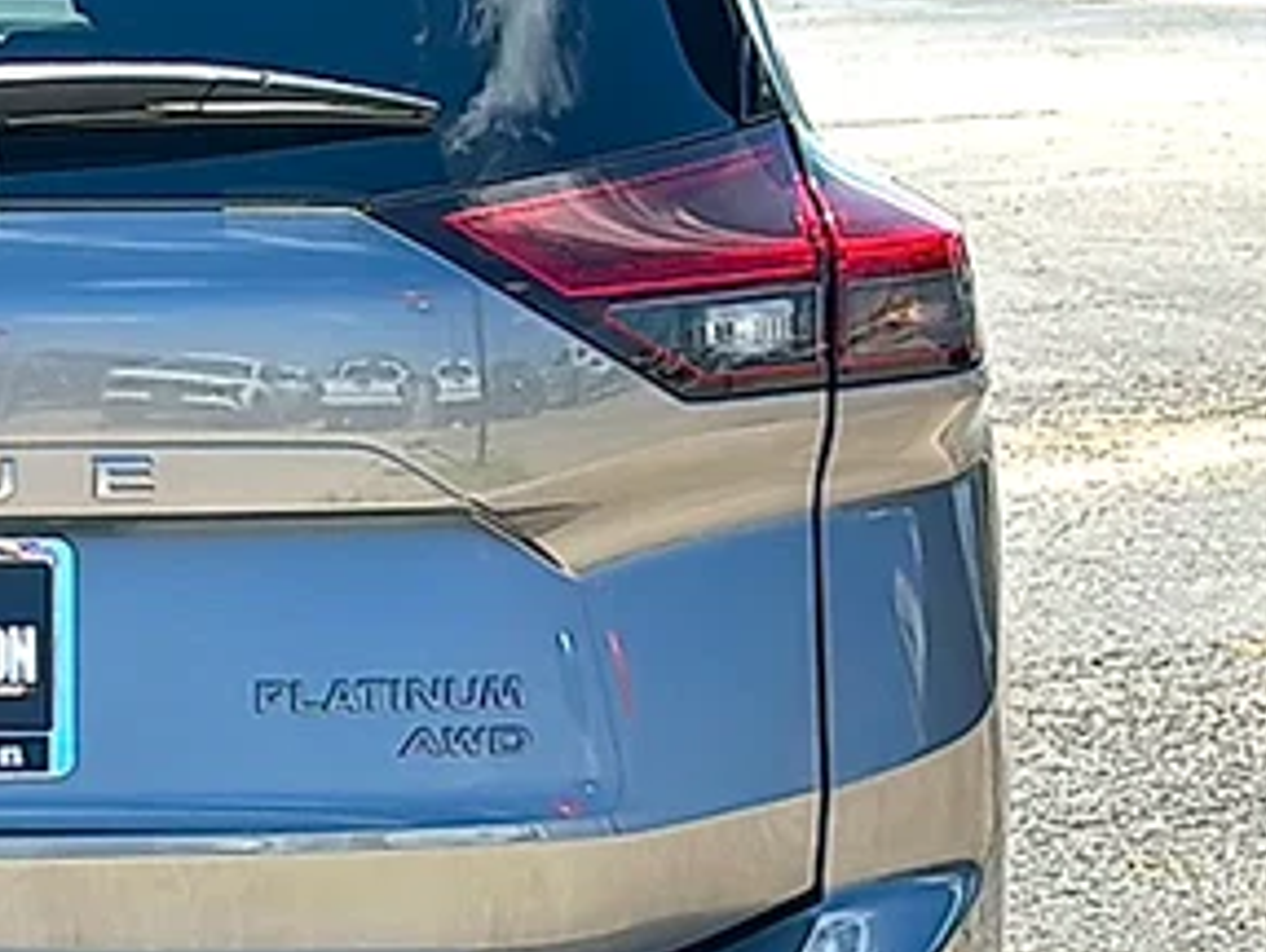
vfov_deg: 15.6
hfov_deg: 19.7
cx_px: -119
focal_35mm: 95
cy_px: 500
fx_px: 3479
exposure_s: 1/2985
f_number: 1.78
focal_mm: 6.86
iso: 80
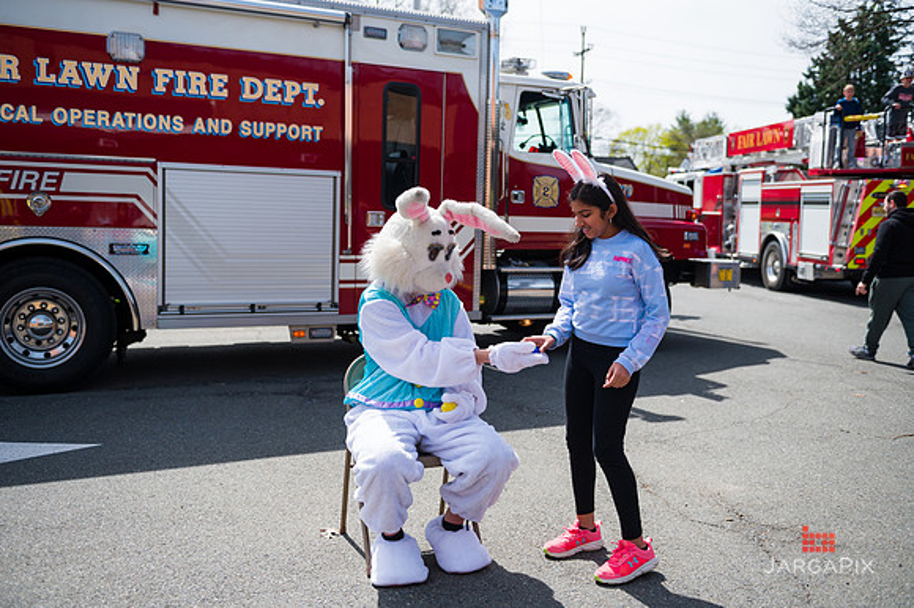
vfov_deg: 38.8
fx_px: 863
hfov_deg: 55.8
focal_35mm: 34
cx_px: 457
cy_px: 304
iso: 200
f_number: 4
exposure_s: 1/3200
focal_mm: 34
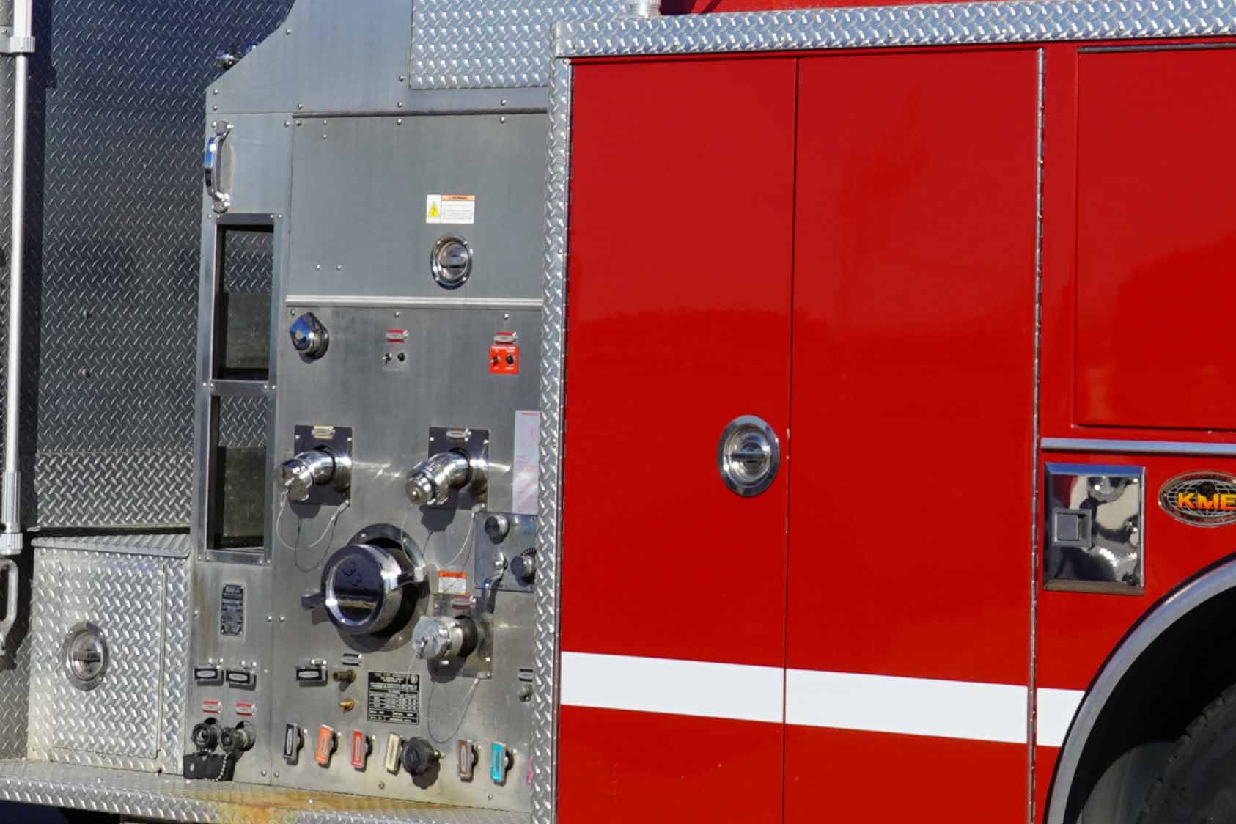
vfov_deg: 11.1
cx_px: 997
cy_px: 119
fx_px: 4215
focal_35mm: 123
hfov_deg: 16.6
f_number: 10
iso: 100
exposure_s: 1/250
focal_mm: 23
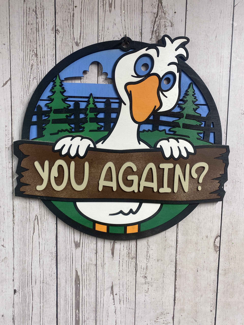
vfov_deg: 67.3
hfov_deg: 53.1
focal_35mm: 26
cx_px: 122
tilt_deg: -5.5
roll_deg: +0.6
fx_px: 244
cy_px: 162
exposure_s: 1/120
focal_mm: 4.25
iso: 64
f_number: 1.8
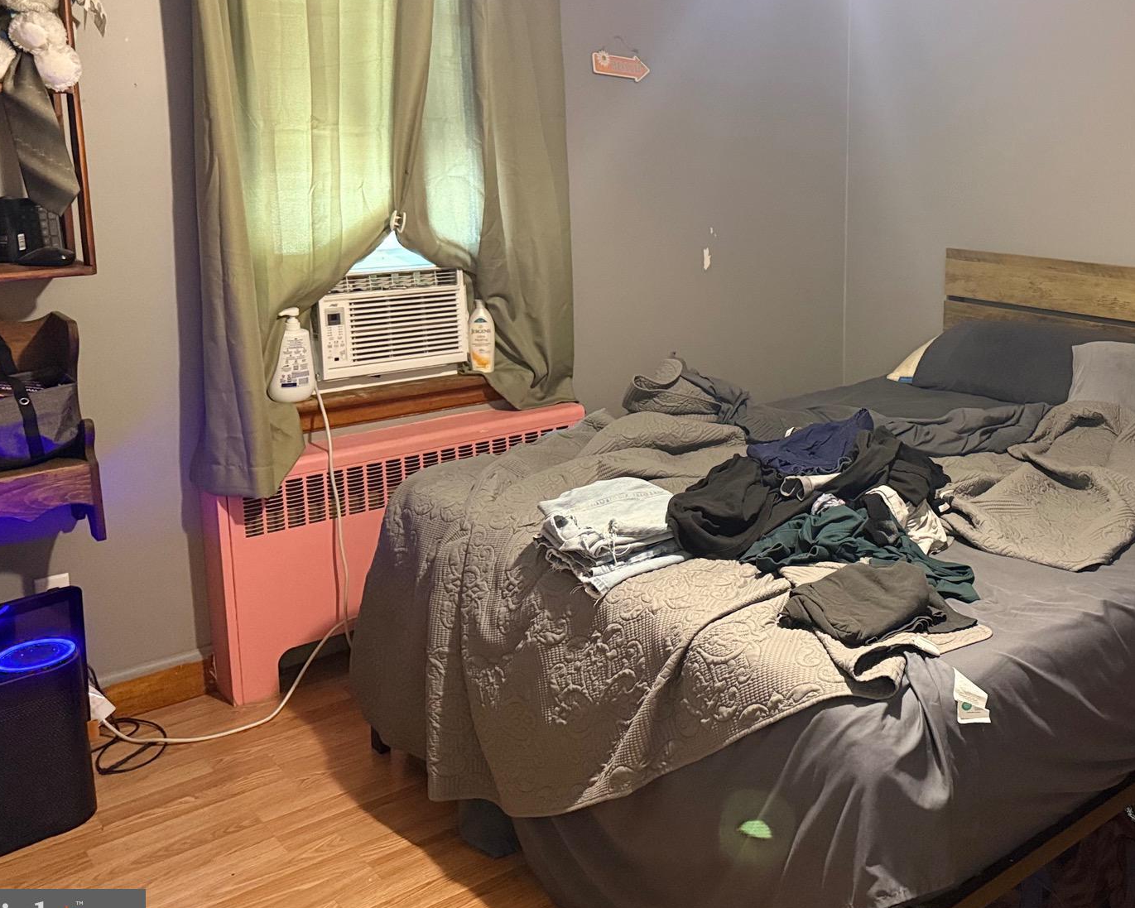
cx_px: 786
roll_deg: +0.6
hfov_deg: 50.3
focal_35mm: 35
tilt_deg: -10.1
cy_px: 321
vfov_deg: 41.8
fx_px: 1176
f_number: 1.78
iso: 800
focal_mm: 6.76
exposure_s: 1/30
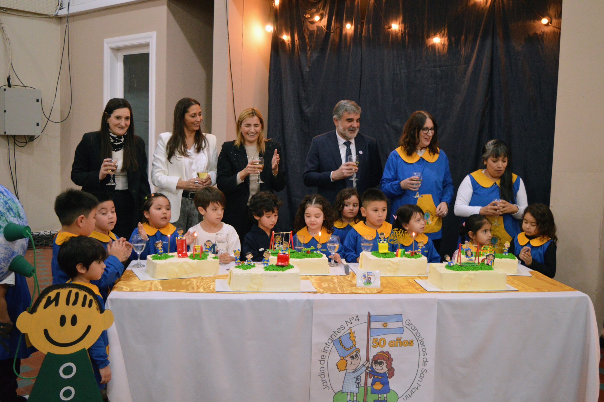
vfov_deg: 36.8
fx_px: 603
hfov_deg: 53.2
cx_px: 302
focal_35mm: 36
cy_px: 201
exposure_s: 1/100
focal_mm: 24
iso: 1600
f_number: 4
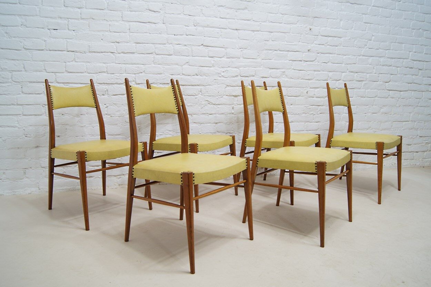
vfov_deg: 43.6
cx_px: 216
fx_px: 359
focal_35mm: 30
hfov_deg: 62.0
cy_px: 144
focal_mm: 20
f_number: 4
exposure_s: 1/30
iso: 200
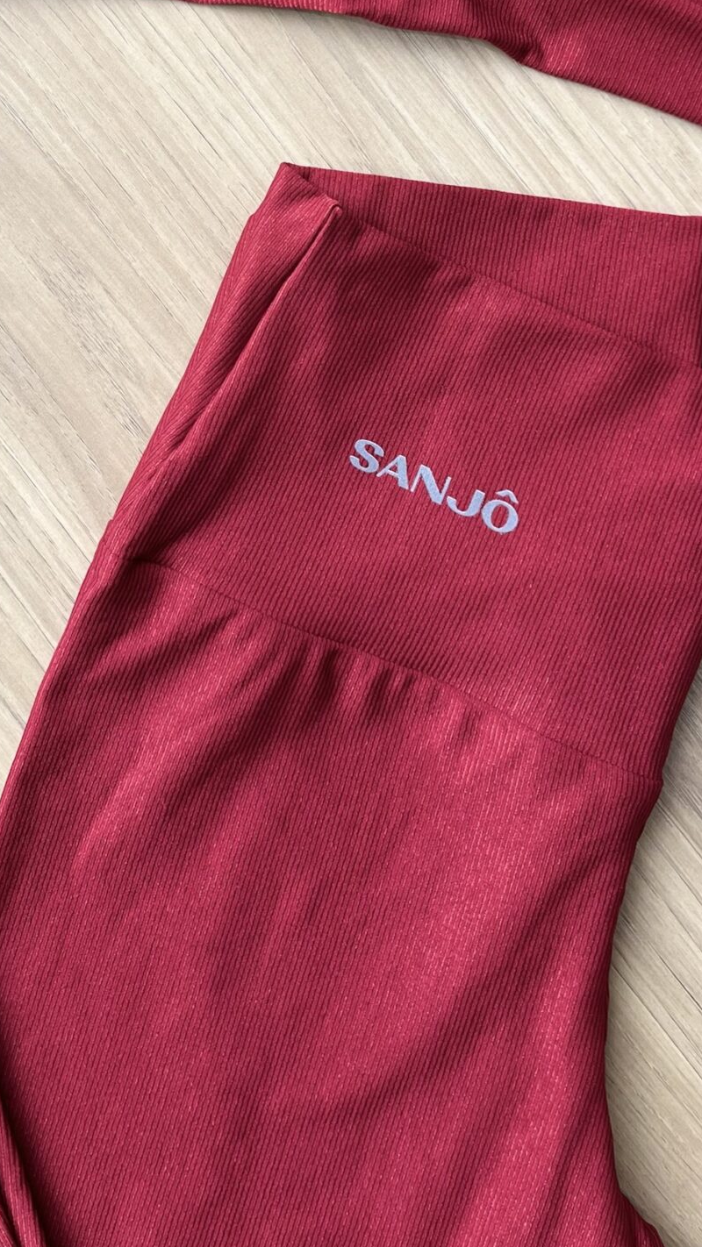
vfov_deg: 38.1
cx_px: 240
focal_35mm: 51
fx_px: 1687
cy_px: 149
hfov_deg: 23.4
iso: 40
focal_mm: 5.1
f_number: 1.6
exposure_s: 1/150
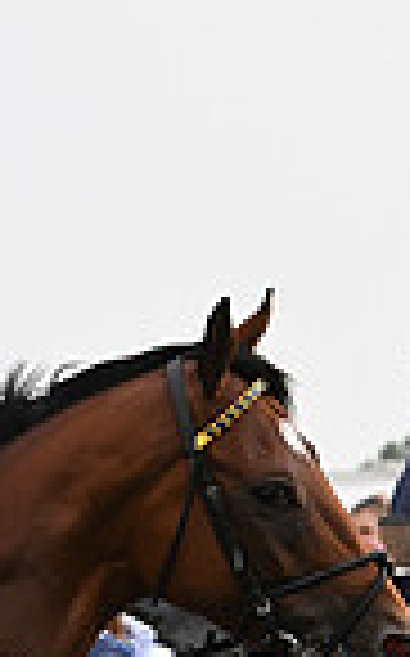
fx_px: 5087
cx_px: -320
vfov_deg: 7.3
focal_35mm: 284
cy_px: 821
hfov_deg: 4.6
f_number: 4.5
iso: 1000
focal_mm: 70
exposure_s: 1/400
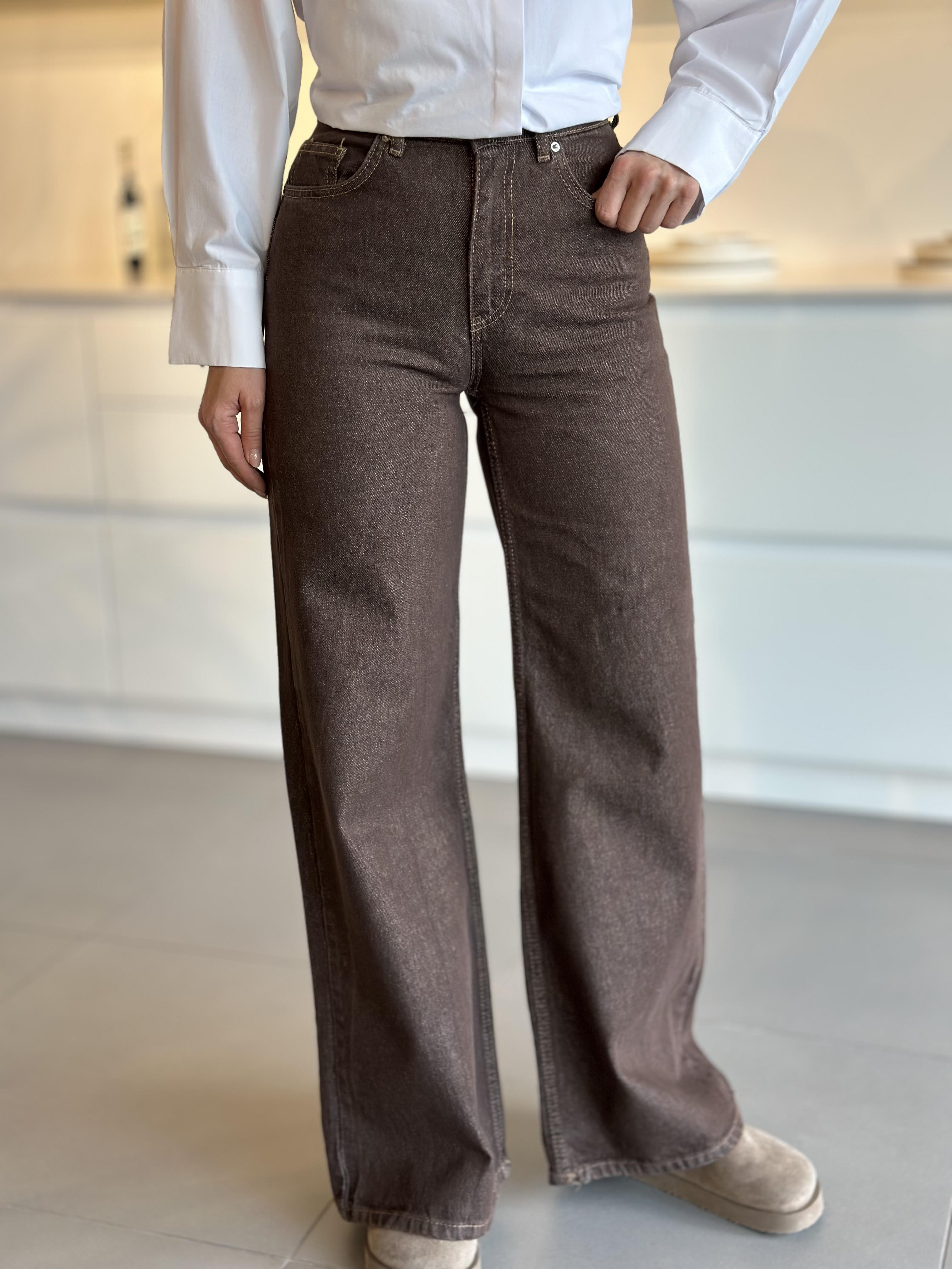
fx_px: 1760
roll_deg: +1.1
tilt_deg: -15.5
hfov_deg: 30.3
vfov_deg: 39.7
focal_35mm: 48
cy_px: 634
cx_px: 476
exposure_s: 1/222
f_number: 1.78
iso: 80
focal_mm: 6.86
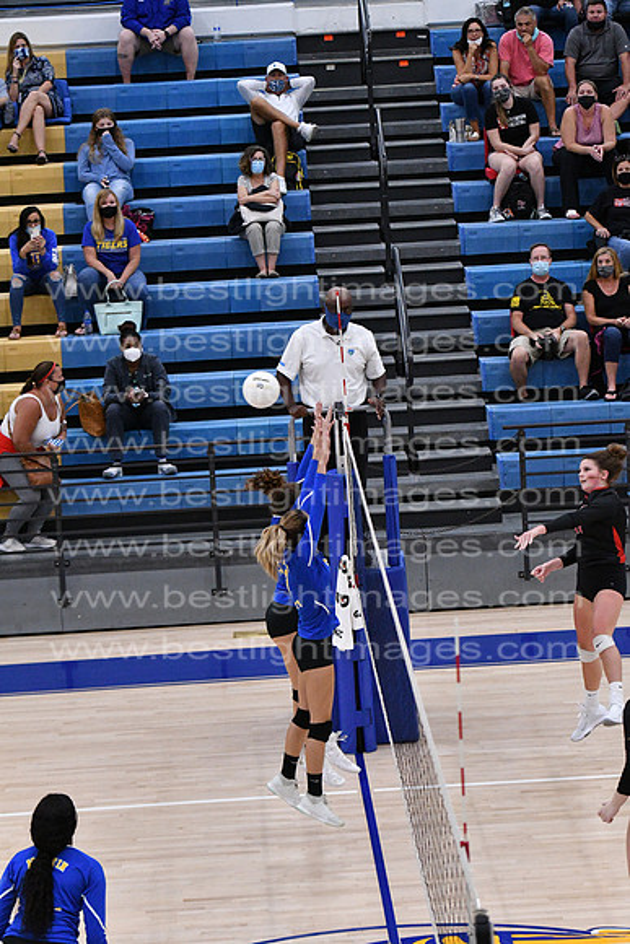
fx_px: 3541
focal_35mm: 135
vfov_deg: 15.2
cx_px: 315
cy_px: 472
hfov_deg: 10.2
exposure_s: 1/1250
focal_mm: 90
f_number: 3.2
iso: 6400
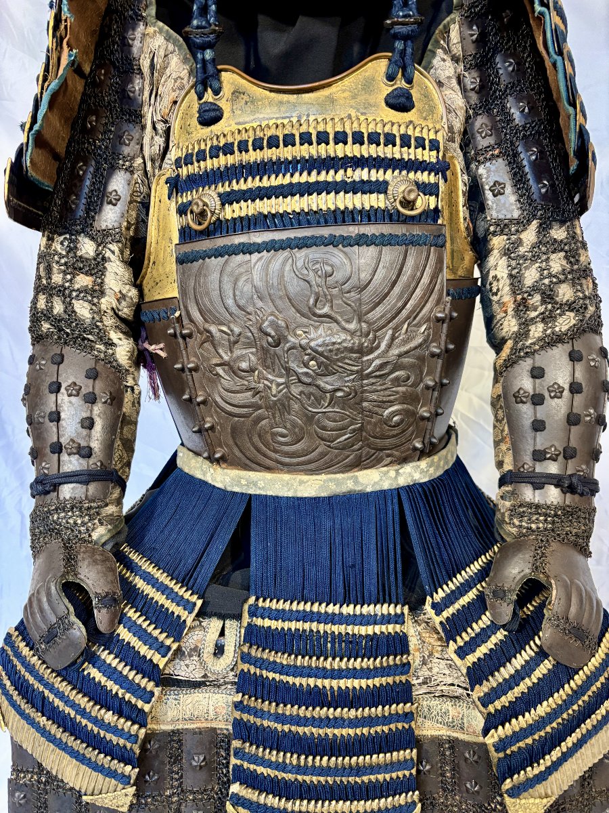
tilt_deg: -10.2
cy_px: 406
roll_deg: -0.5
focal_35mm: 26
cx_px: 304
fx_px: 610
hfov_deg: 53.1
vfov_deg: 67.3
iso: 320
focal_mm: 5.96
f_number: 1.6
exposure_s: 1/60
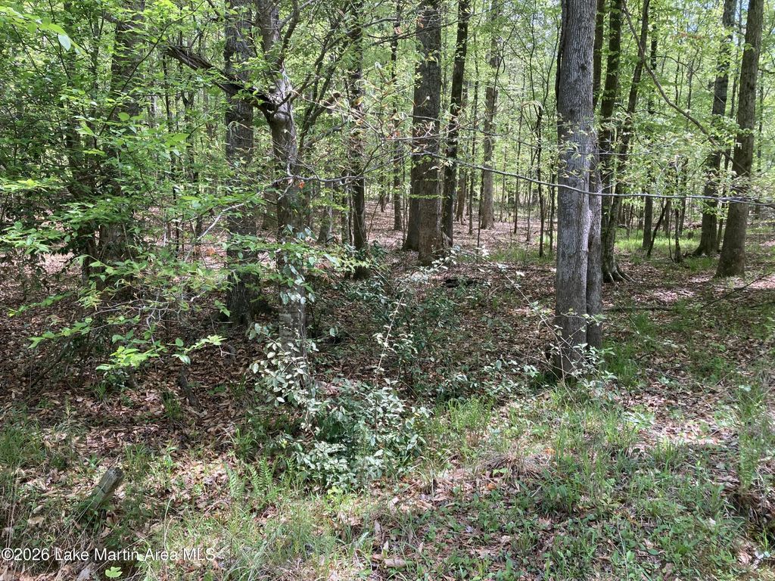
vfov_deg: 49.7
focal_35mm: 28
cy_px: 290
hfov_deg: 63.4
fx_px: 627
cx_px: 388
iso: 25
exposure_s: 1/122
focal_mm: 3.99
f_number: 1.8
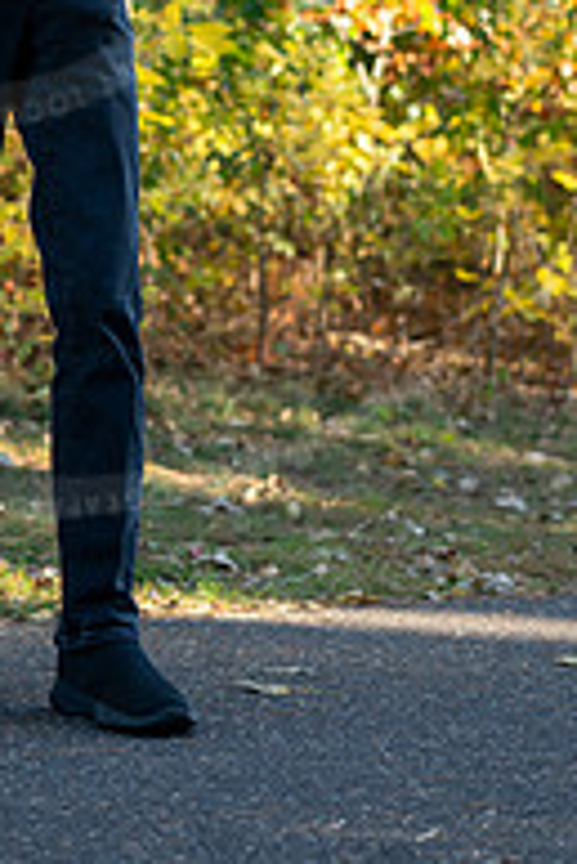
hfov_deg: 11.2
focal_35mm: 121
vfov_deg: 16.5
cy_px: -63
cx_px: -22
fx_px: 2904
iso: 200
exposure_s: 1/400
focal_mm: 35
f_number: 2
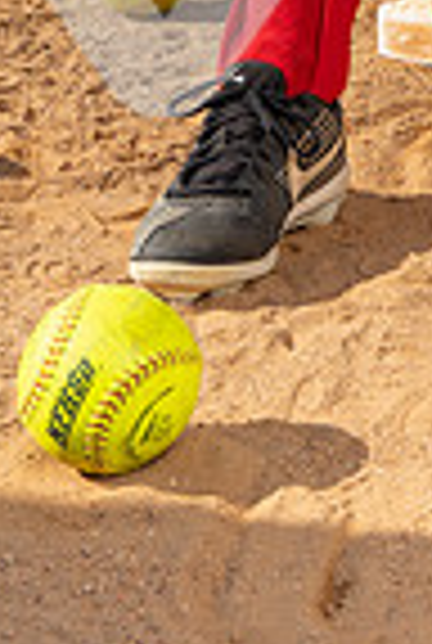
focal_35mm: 138
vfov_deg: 13.9
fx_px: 2472
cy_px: -338
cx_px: 612
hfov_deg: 9.7
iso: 64
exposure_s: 1/250
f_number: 8
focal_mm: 44
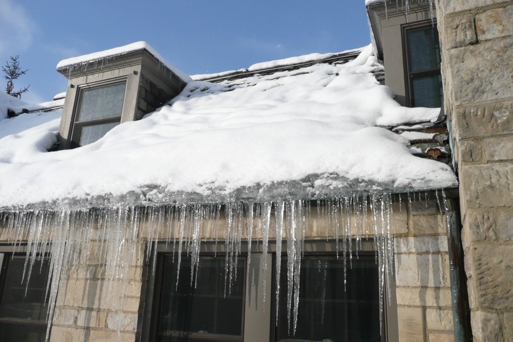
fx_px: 399
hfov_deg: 65.5
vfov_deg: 46.4
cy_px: 171
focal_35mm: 28
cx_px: 256
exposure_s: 1/1000
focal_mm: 4.6
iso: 100
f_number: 3.3
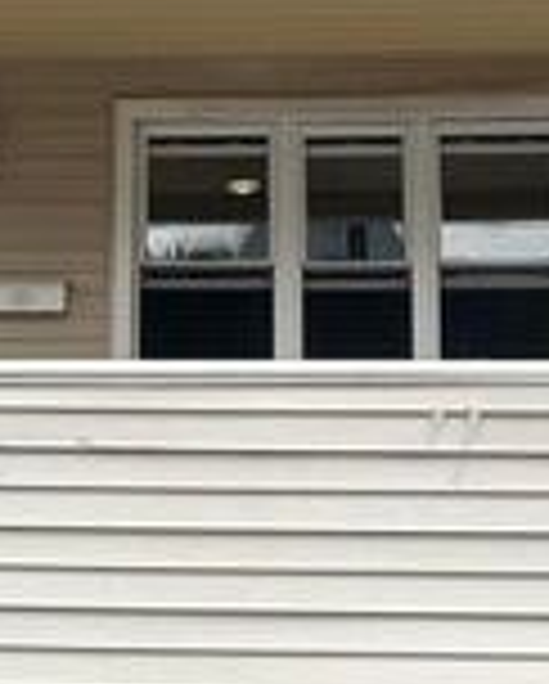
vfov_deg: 31.4
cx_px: 176
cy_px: 349
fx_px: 1216
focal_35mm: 60
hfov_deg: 25.3
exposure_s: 1/2506
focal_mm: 2.22
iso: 50
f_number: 2.2
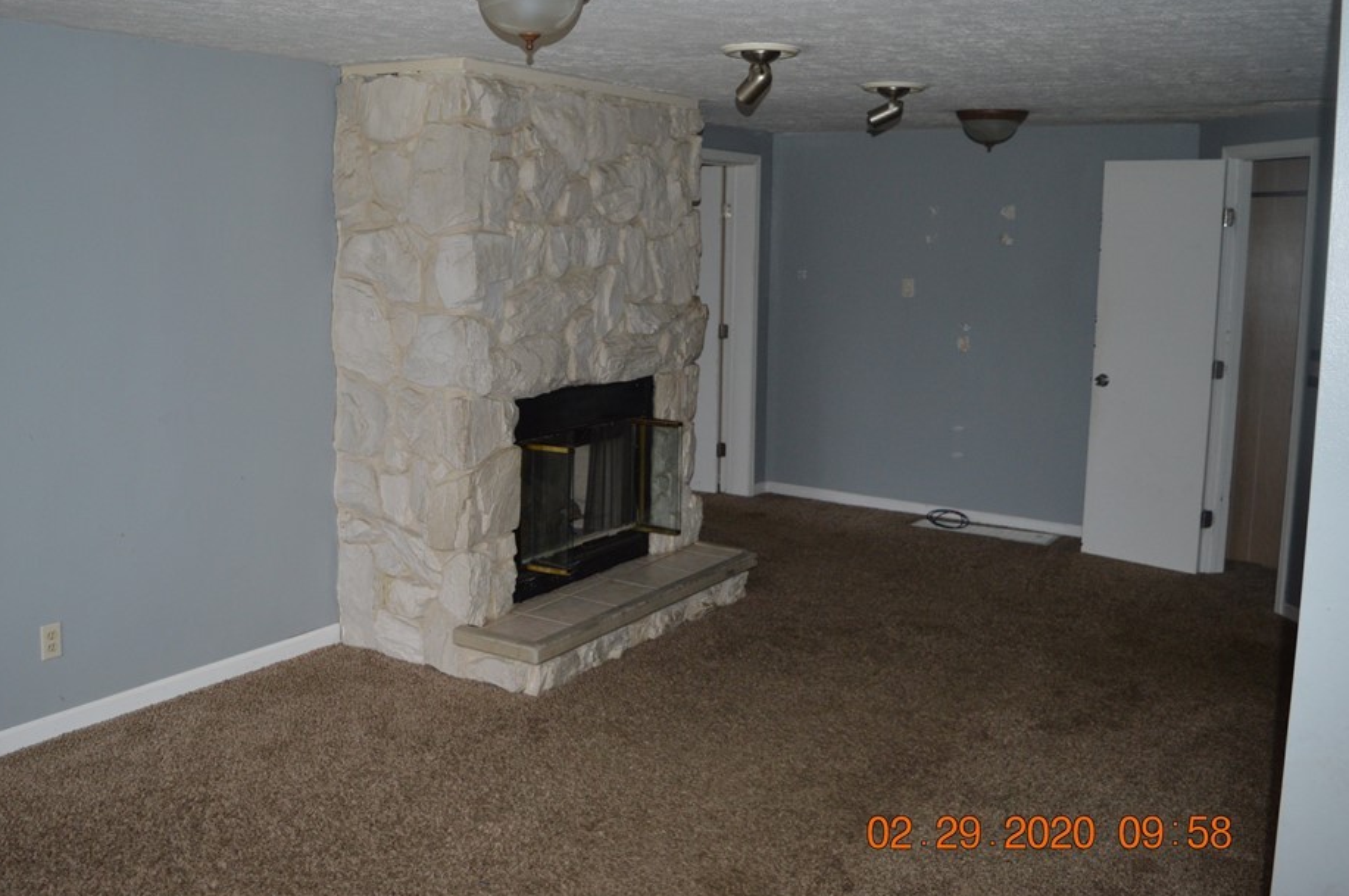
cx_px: 583
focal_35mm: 32
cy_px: 381
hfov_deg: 58.6
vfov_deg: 40.9
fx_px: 1198
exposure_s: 1/60
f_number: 3.5
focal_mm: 18
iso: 720
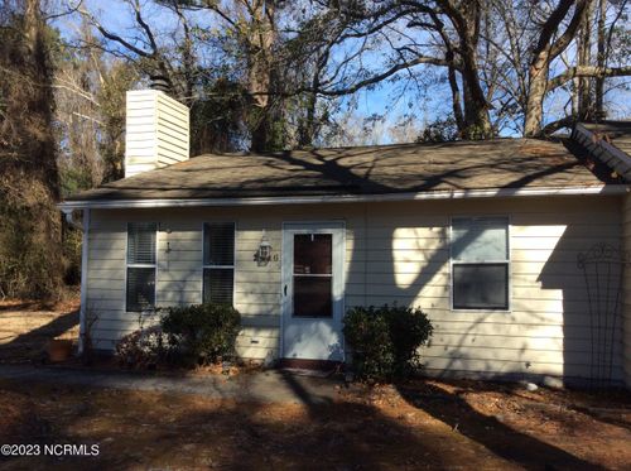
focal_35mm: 32
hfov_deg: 56.9
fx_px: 582
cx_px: 316
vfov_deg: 44.0
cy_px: 236
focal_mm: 3.3
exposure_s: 1/894
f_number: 2.4
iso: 32
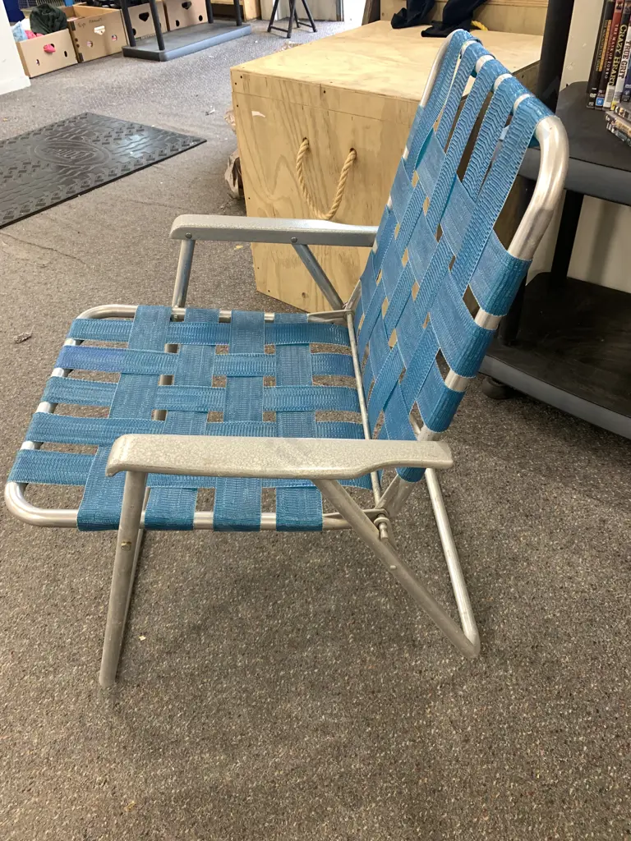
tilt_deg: -41.2
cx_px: 316
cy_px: 420
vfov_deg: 67.3
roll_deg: +4.8
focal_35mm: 26
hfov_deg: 53.1
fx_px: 632
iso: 160
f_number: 1.8
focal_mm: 4.25
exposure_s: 1/50
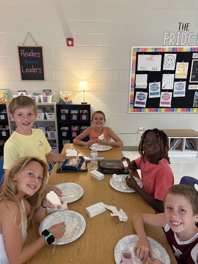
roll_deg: +0.2
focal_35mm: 26
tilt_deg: -15.9
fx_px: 198
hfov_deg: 53.1
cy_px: 132
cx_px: 99
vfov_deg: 67.3
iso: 320
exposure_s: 1/60
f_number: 1.6
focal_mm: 5.96
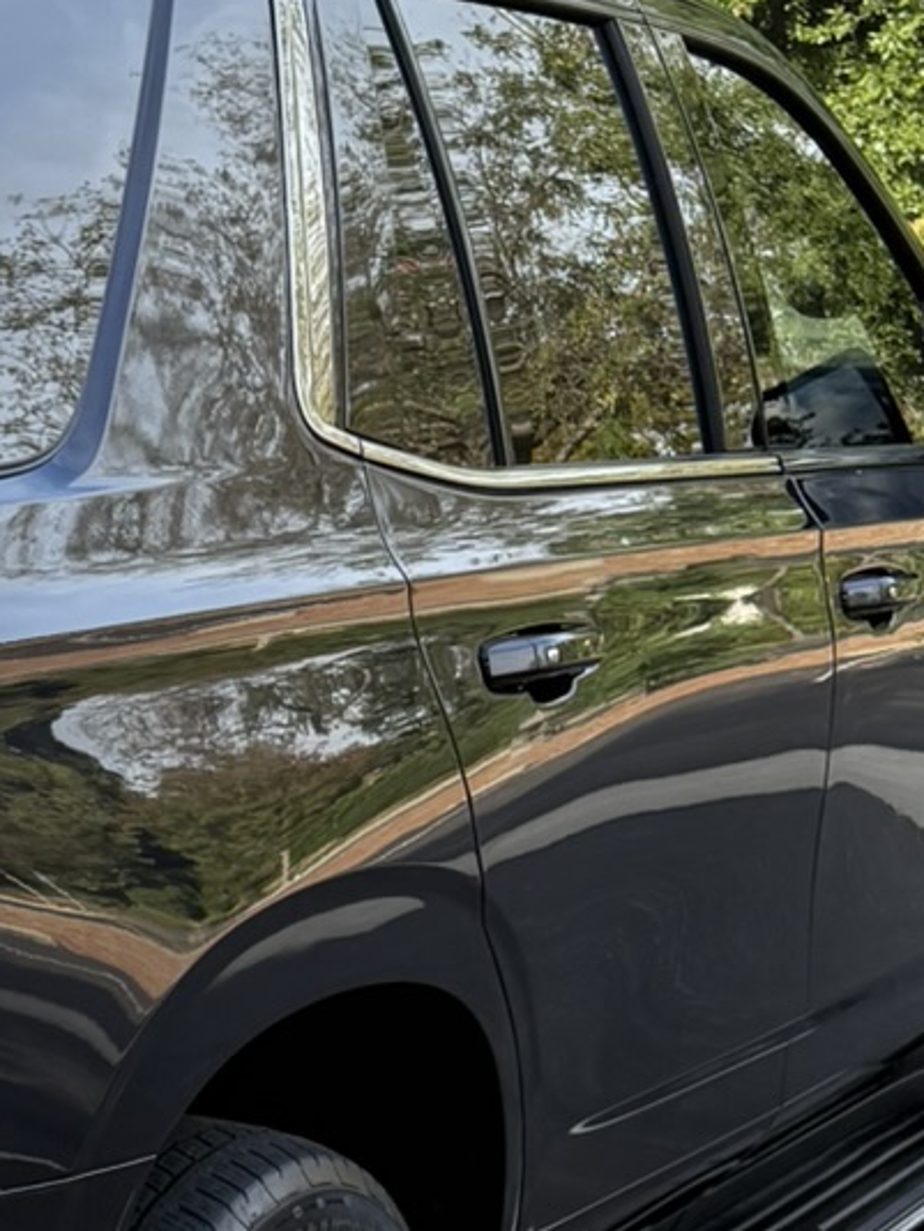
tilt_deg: -14.9
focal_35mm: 92
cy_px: 1074
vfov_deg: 20.9
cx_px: -429
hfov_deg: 15.0
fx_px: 3272
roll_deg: +0.4
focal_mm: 6.76
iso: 100
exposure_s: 1/1075
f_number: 1.78
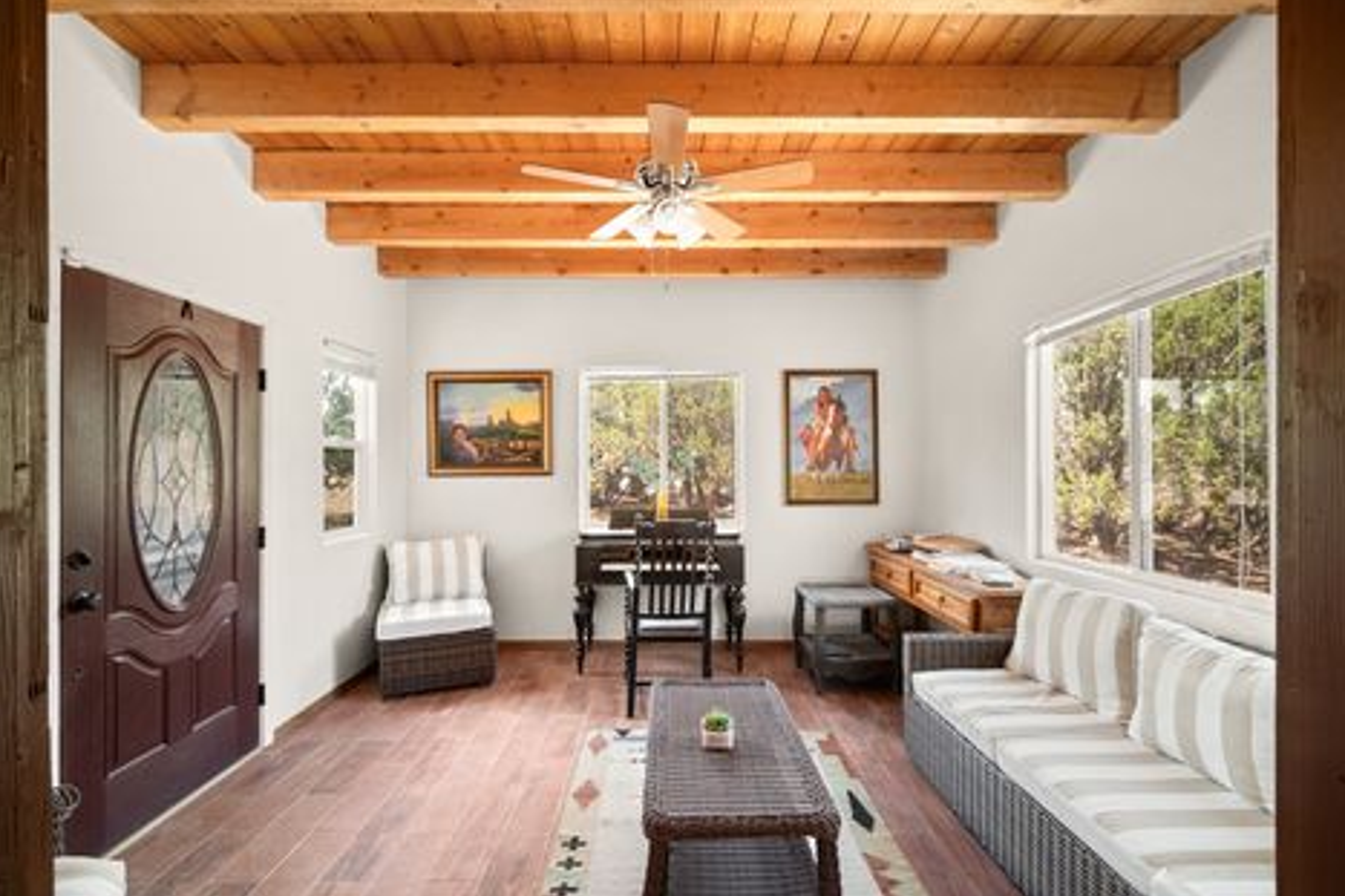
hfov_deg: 100.4
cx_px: 665
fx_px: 560
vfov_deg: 77.3
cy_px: 457
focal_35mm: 15
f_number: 11
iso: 100
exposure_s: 1.3
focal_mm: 14
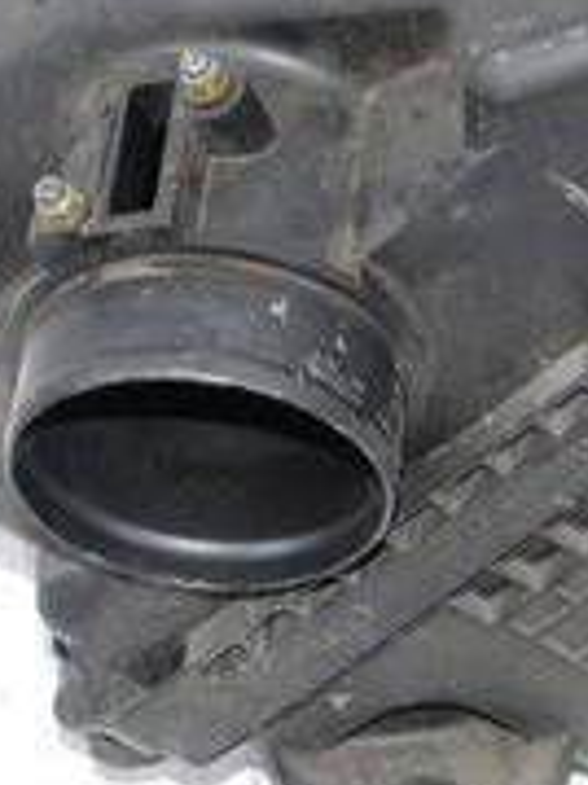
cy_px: 208
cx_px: 597
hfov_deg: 10.2
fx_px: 3265
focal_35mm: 144
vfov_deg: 13.7
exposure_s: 1/200
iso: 800
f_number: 18
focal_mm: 28
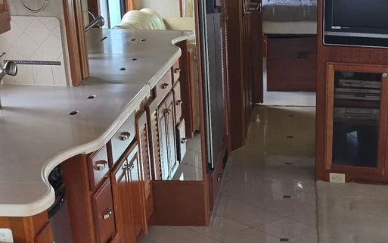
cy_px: 335
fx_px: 804
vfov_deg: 16.1
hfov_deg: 26.5
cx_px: 325
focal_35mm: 76
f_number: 1.4
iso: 61
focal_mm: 6.5
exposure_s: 1/119
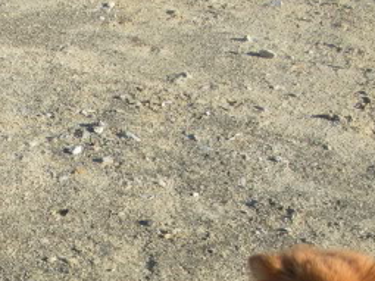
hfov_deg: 16.9
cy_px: 403
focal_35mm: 113
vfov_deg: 12.5
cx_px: -25
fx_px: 1224
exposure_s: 1/289
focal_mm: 6.3
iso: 64
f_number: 3.5
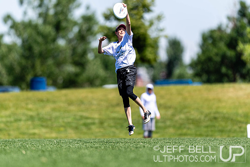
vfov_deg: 2.4
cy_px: 69
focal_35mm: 567
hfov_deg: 3.6
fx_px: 3934
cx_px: 125
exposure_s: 1/2000
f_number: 2.8
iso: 100
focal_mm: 400
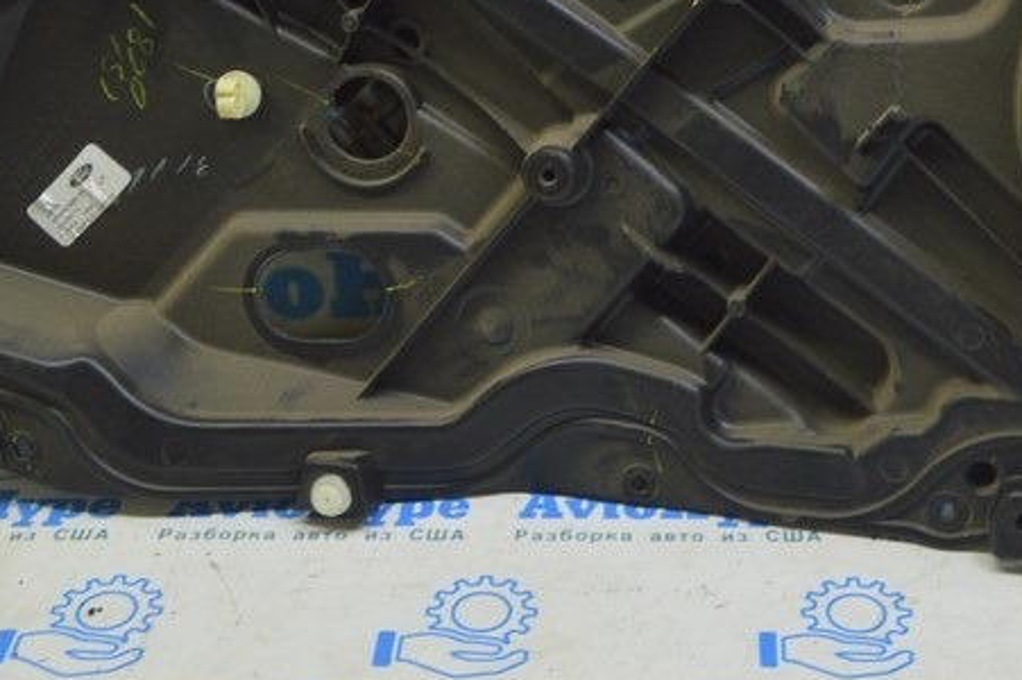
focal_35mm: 75
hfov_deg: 26.9
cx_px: 671
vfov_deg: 17.6
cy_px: -51
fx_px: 2128
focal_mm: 22
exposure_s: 1/20
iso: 400
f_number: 5.6
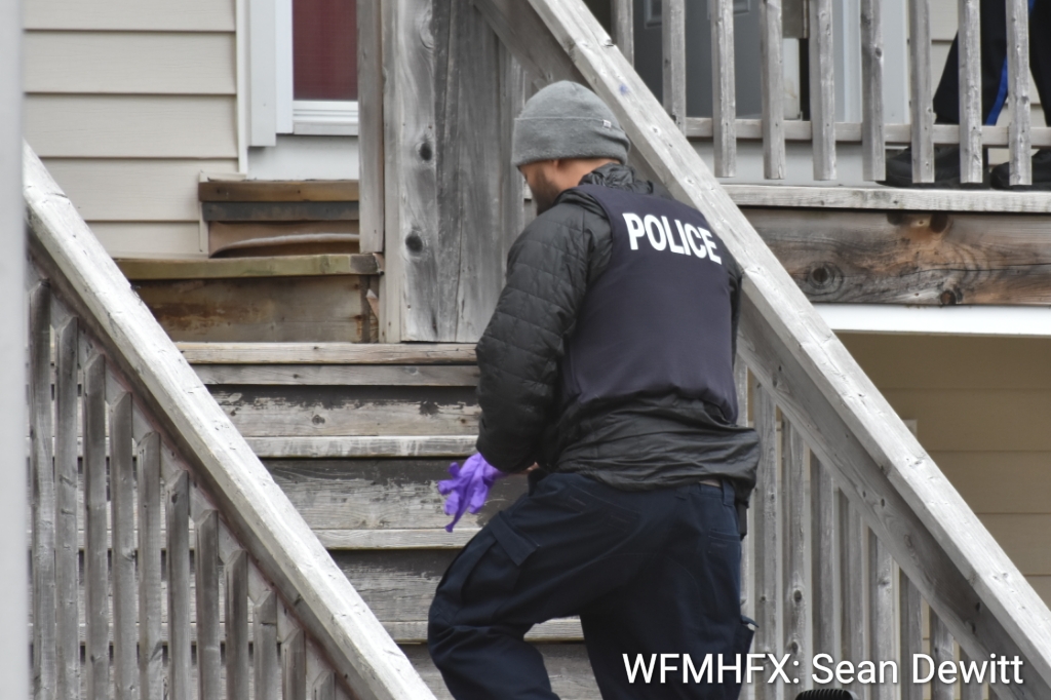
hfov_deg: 4.6
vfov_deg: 3.1
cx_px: 526
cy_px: 350
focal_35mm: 450
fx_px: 13133
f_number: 8
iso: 800
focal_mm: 300
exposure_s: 1/320
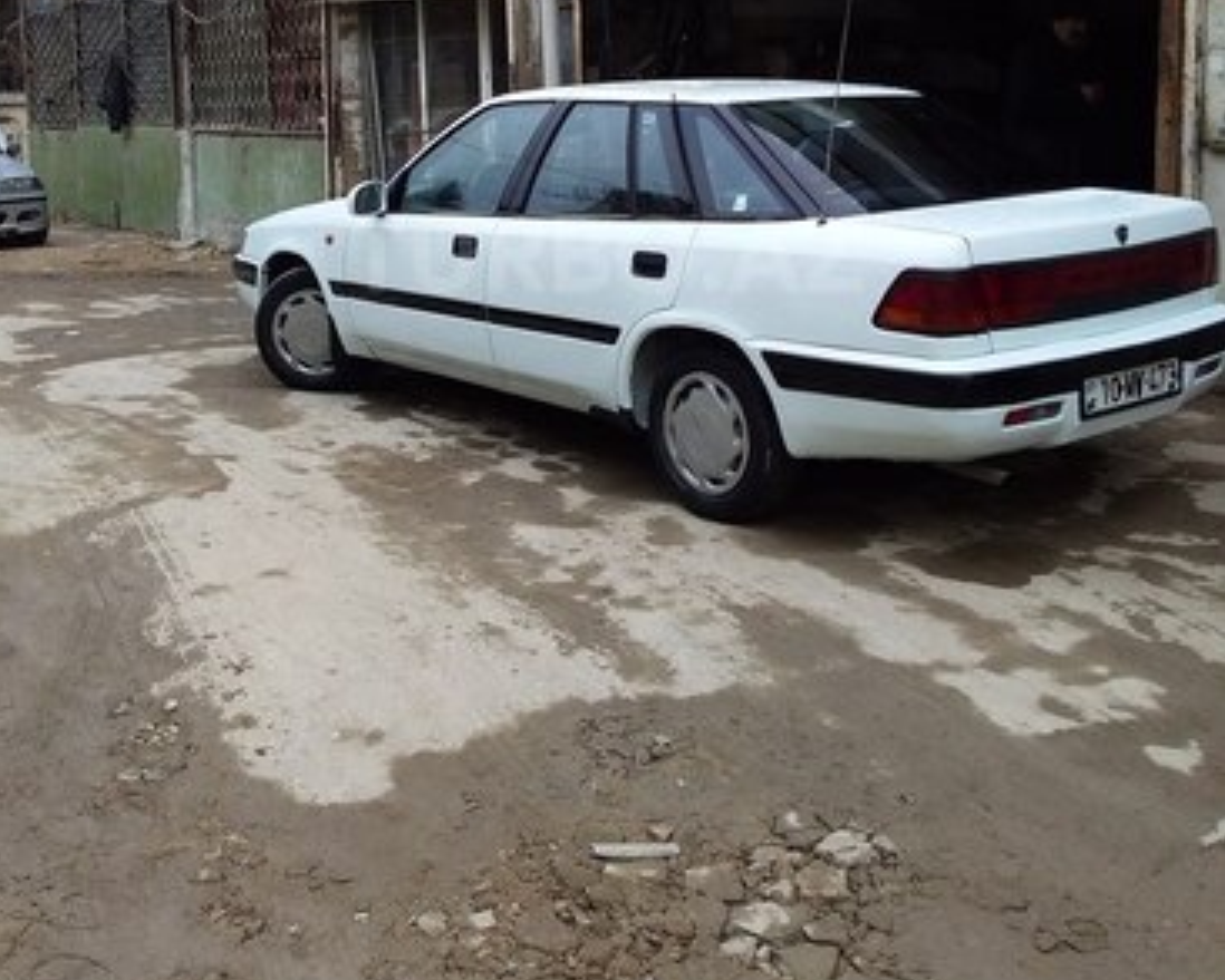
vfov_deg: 35.7
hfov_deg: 44.8
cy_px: 254
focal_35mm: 41
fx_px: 1487
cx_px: 606
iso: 40
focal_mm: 3.3
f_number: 2.2
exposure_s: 1/268
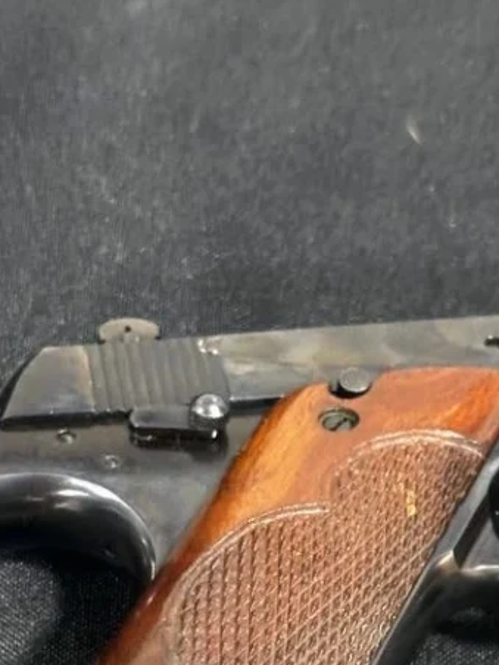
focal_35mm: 92
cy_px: 586
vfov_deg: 20.9
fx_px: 1768
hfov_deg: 16.0
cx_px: 300
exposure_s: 1/20
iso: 320
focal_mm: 5.96
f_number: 1.6
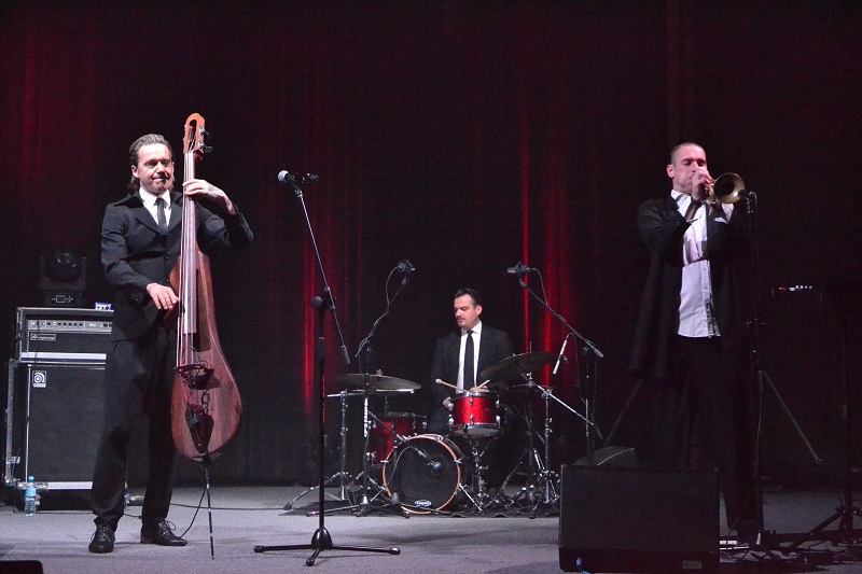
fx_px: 1364
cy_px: 287
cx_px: 431
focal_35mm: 57
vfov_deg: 23.8
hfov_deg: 35.1
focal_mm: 38
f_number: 7.1
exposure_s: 1/200
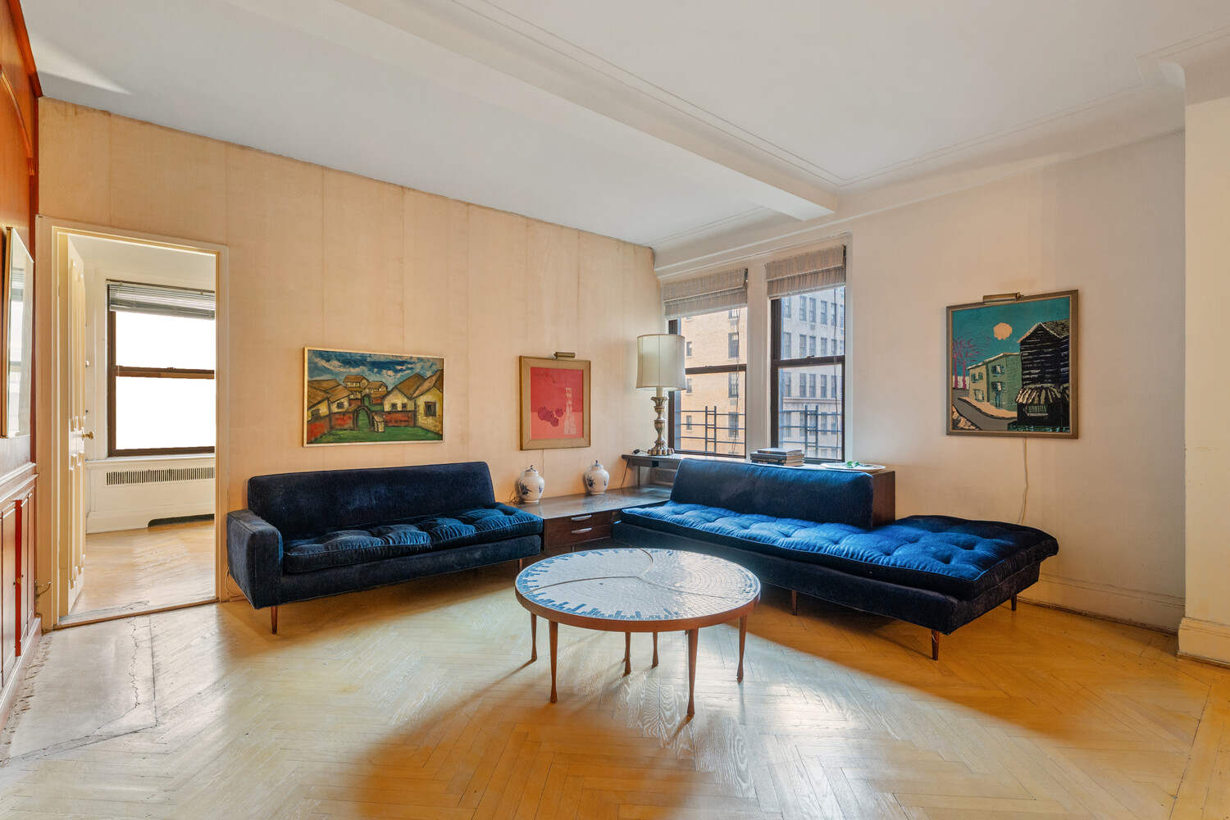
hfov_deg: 96.7
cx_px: 615
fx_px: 547
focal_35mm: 16
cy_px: 410
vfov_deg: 73.7
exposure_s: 1.6
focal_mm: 16
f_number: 10
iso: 250
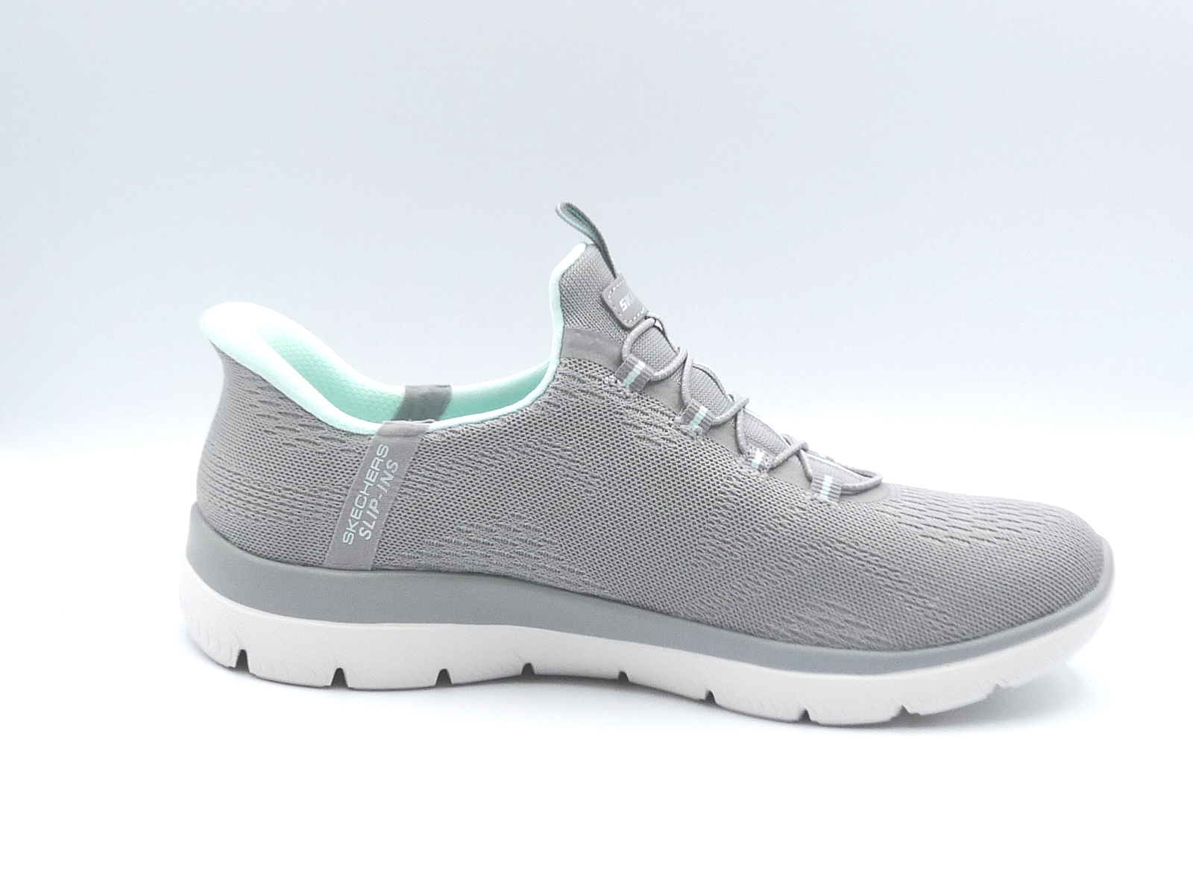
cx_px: 596
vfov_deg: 29.1
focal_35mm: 50
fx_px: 1723
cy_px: 448
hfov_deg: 38.2
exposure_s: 1/200
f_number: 4.5
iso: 100
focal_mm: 5.1
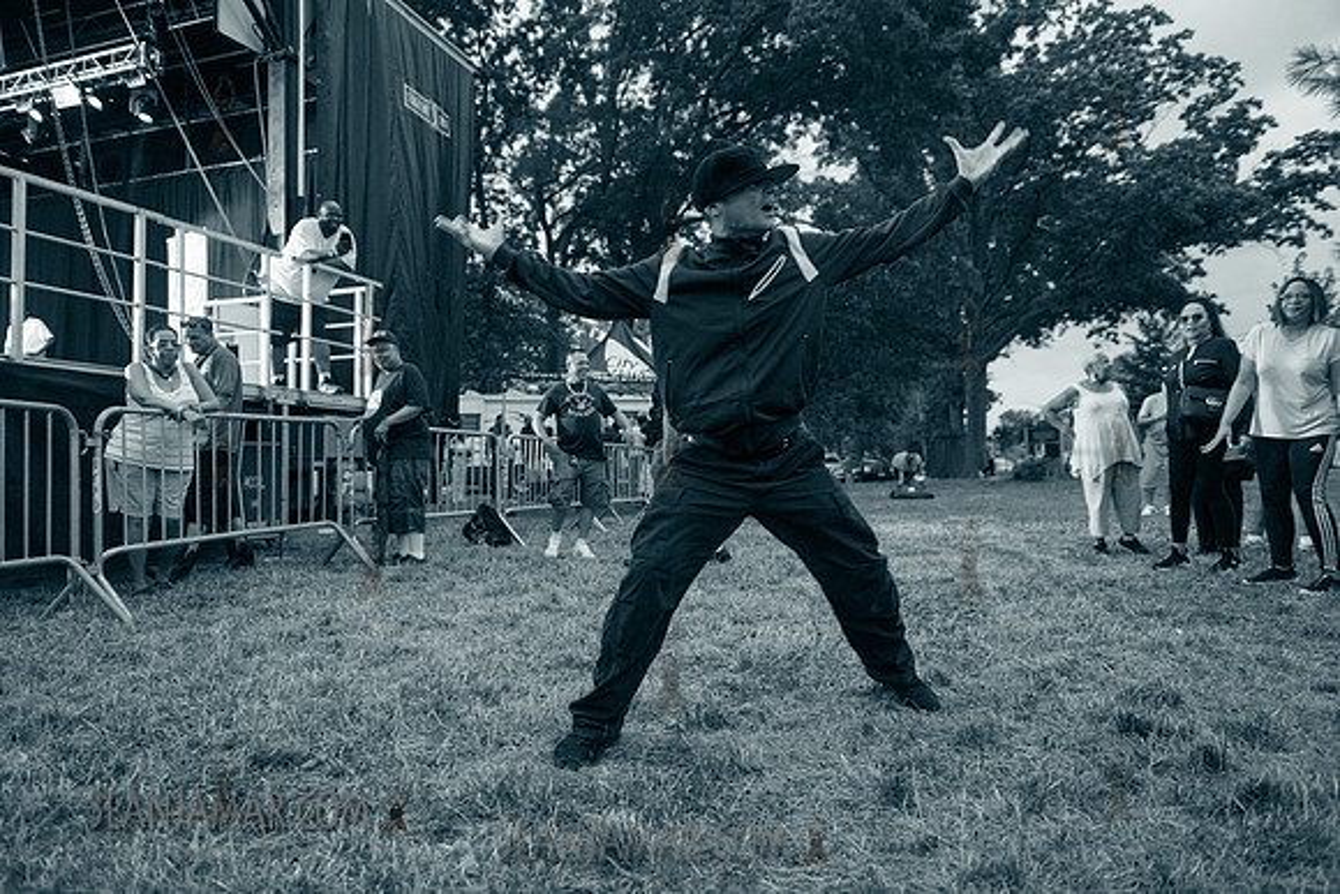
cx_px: 670
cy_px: 447
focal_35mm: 24
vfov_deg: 53.2
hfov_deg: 73.7
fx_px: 894
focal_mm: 24
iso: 4000
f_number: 3.2
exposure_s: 1/200
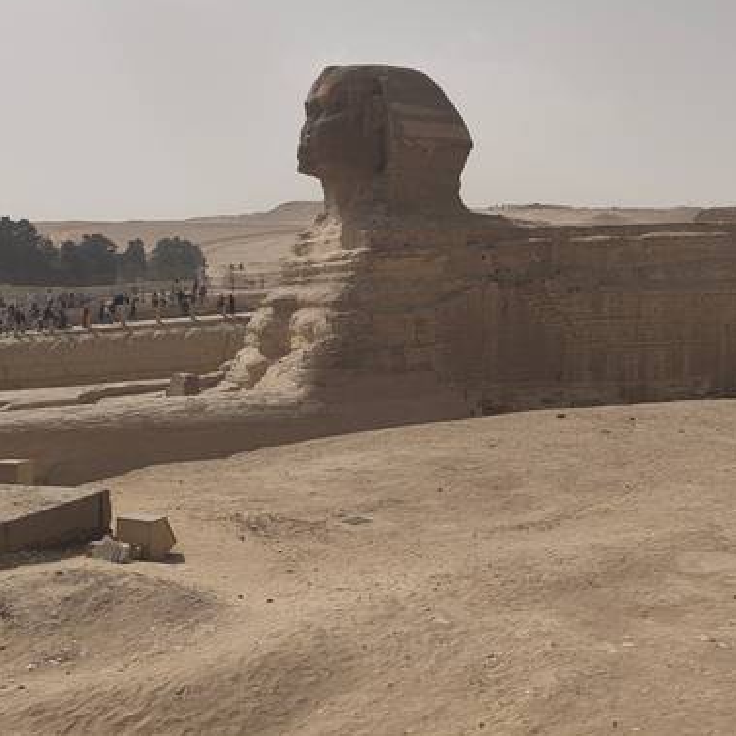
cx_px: 435
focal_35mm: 48
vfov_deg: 35.1
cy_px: 262
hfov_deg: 35.3
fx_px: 1155
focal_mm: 5.56
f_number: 1.88
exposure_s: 1/1576
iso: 50
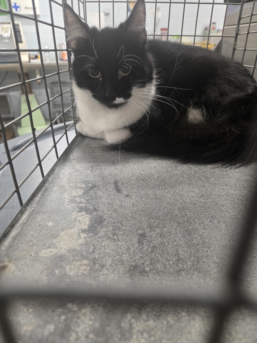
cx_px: 128
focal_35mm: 23
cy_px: 172
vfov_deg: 73.9
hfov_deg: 58.9
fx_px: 228
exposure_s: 1/120
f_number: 1.8
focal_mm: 5.4
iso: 500
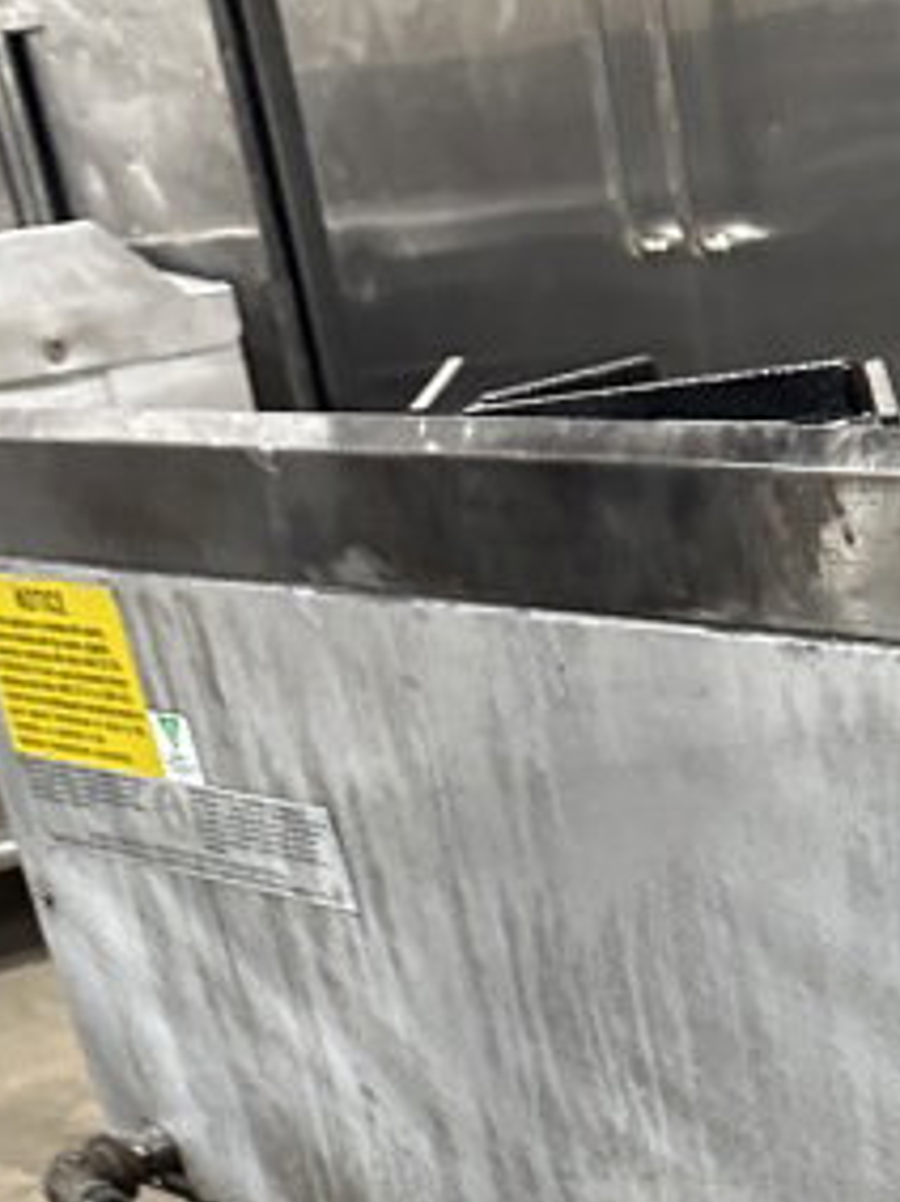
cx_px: 942
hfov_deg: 20.5
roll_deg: +9.0
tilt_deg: -27.9
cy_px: 1518
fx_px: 2394
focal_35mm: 69
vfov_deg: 24.8
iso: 500
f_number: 1.78
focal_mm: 6.86
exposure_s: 1/60
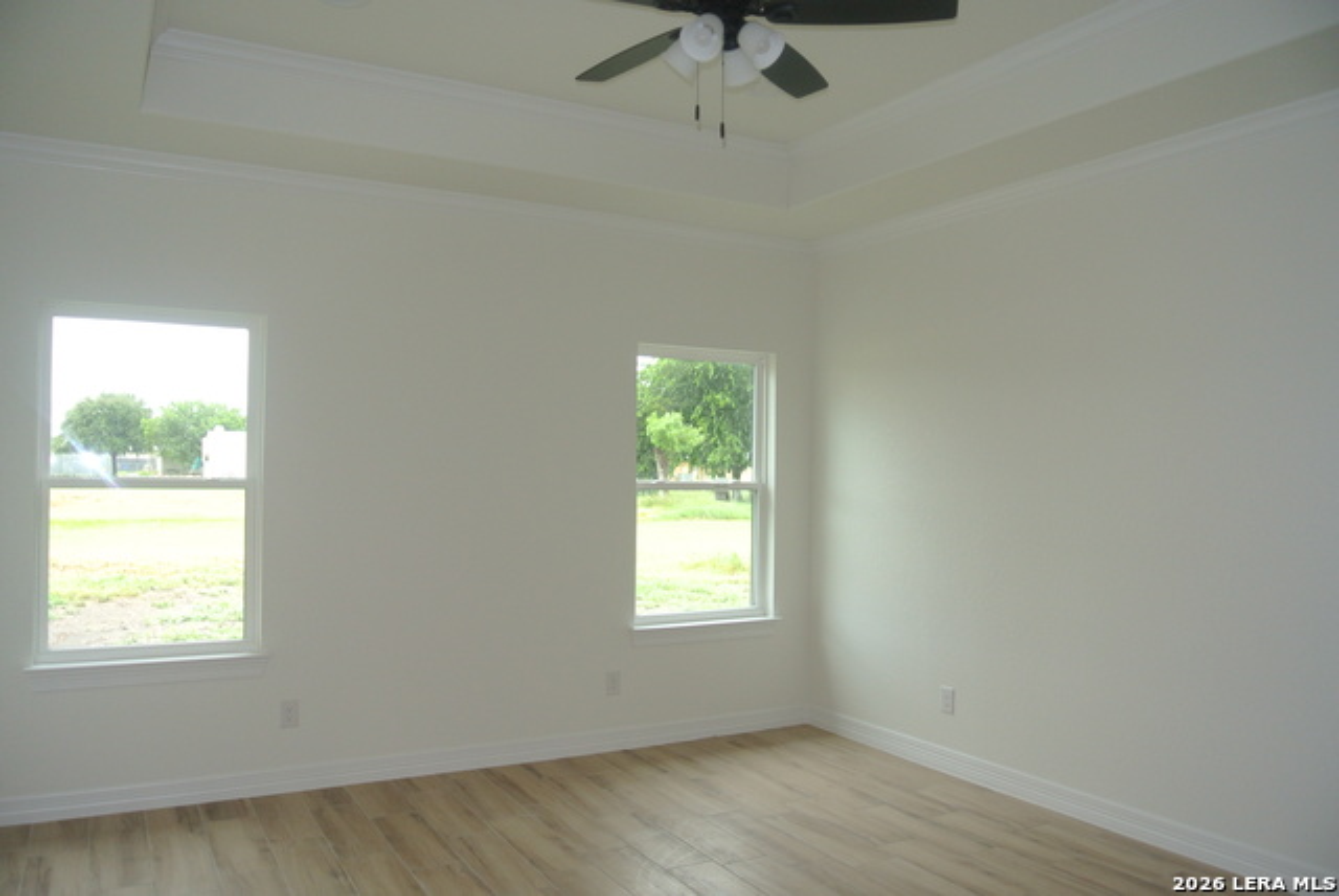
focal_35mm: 27
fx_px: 1005
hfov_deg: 67.3
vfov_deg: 48.0
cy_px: 448
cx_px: 670
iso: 320
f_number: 3.5
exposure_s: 1/60
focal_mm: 10
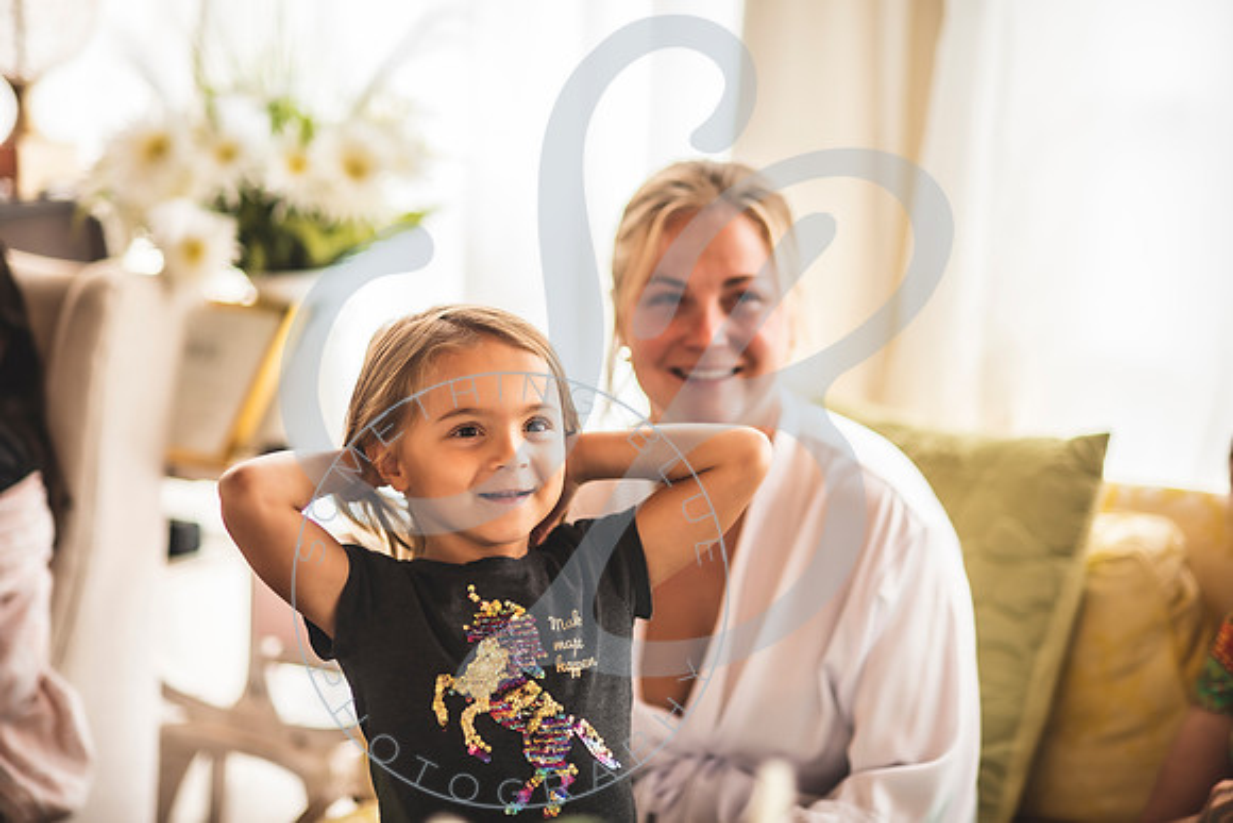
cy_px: 412
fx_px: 2912
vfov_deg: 16.1
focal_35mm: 85
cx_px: 616
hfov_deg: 23.9
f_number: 1.8
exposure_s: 1/125
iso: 200
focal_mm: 85
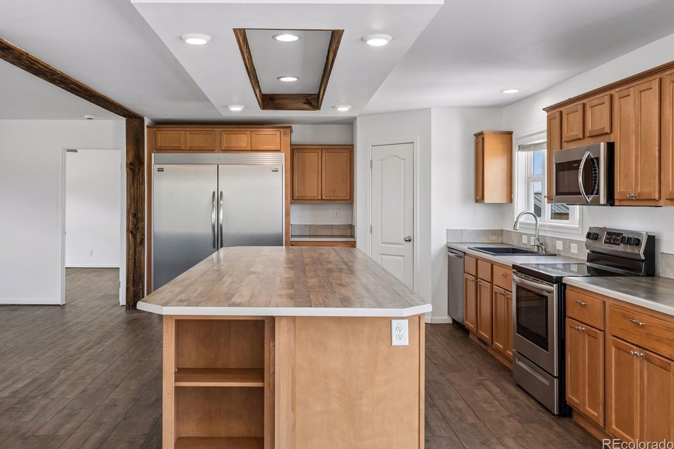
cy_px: 199
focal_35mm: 33
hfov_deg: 57.1
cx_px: 296
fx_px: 618
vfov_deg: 39.9
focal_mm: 29
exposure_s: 1/25
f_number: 9
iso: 400
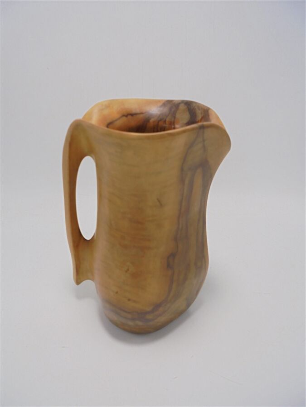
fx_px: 306
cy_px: 204
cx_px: 153
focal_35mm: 26
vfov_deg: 67.3
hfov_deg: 53.1
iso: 100
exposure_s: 1/80
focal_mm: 4.6
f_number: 3.5
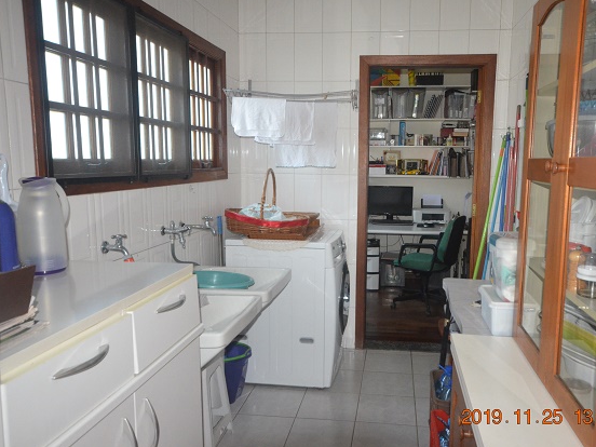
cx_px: 344
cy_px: 223
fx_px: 517
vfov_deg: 46.8
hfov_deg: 59.7
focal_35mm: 30
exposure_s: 1/60
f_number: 5.3
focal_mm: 18
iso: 3200
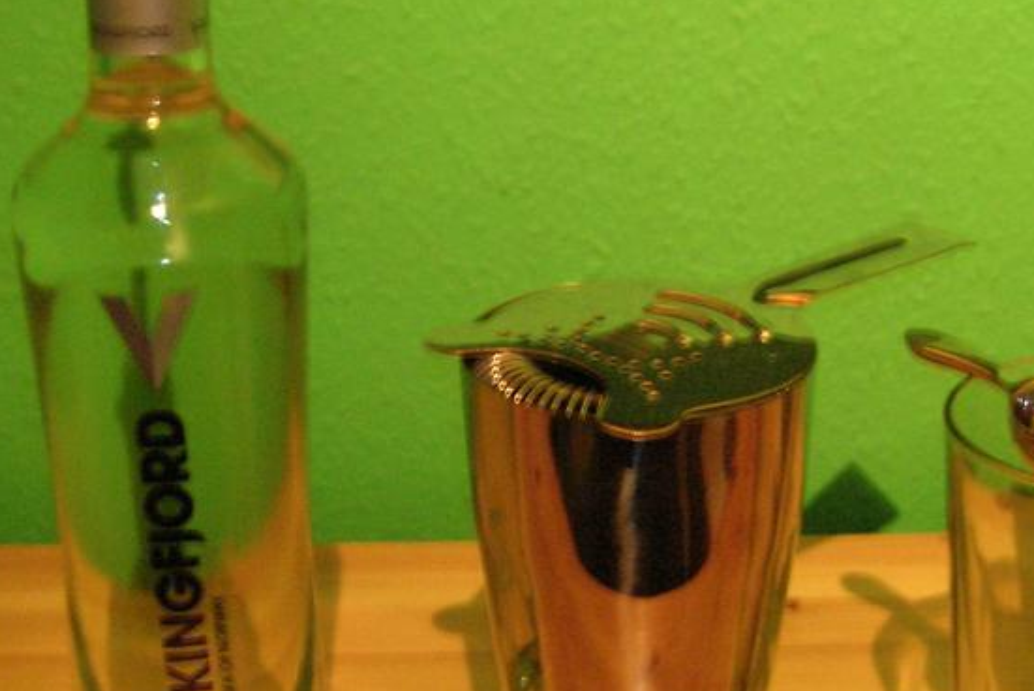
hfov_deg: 30.4
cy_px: 262
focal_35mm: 66
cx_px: 617
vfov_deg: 20.6
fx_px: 1897
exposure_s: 1/3
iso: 200
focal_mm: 5.7
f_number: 2.9
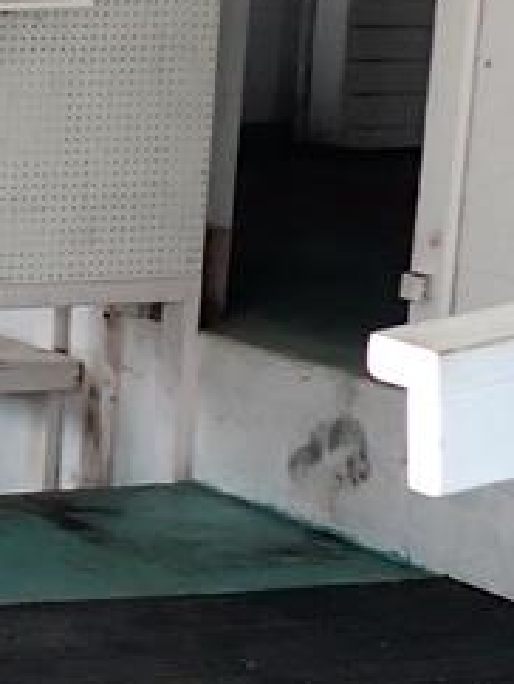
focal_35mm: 132
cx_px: -568
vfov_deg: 14.9
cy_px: 432
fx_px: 2609
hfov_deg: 10.2
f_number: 2
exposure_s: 1/40
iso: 200
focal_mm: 4.5
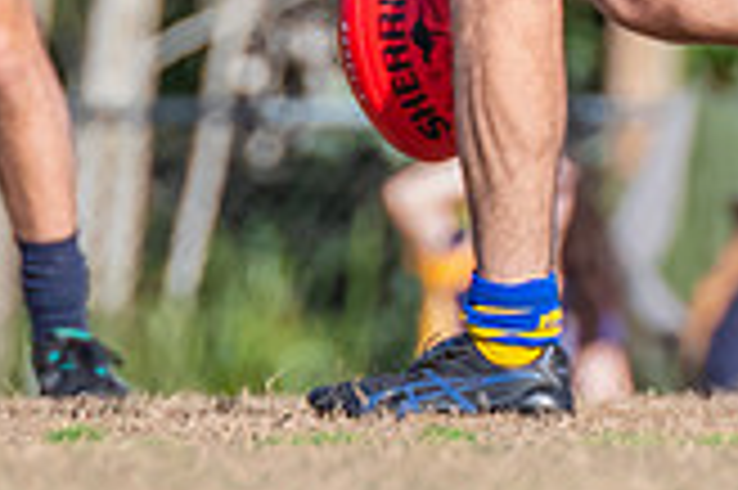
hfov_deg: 0.7
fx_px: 57116
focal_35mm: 2789
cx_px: 841
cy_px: -660
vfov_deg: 0.5
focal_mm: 420
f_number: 7.1
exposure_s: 1/2000
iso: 800
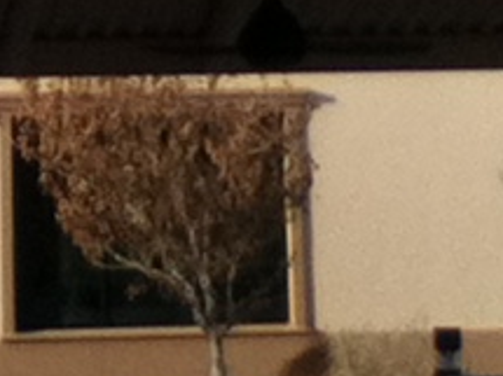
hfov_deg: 13.7
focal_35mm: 143
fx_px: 2077
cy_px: -252
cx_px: 28
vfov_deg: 9.9
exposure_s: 1/719
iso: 80
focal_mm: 3.85
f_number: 2.4
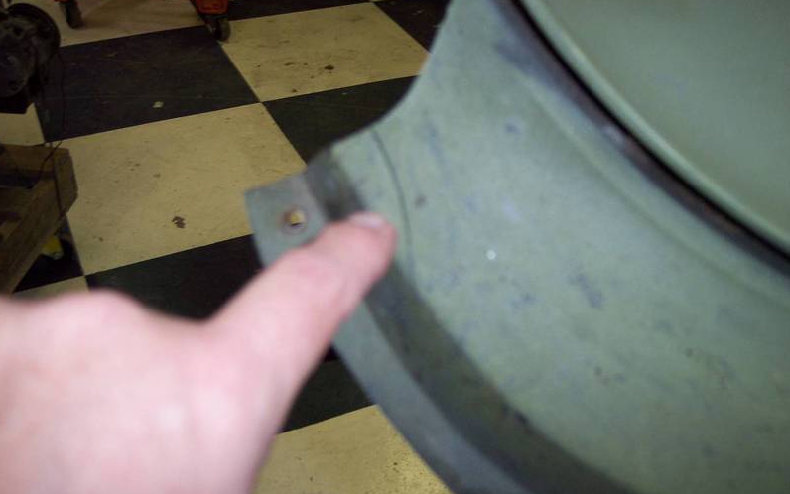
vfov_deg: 31.3
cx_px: 392
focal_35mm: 41
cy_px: 260
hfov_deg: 48.2
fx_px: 883
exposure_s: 1/30
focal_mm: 8
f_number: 2.8
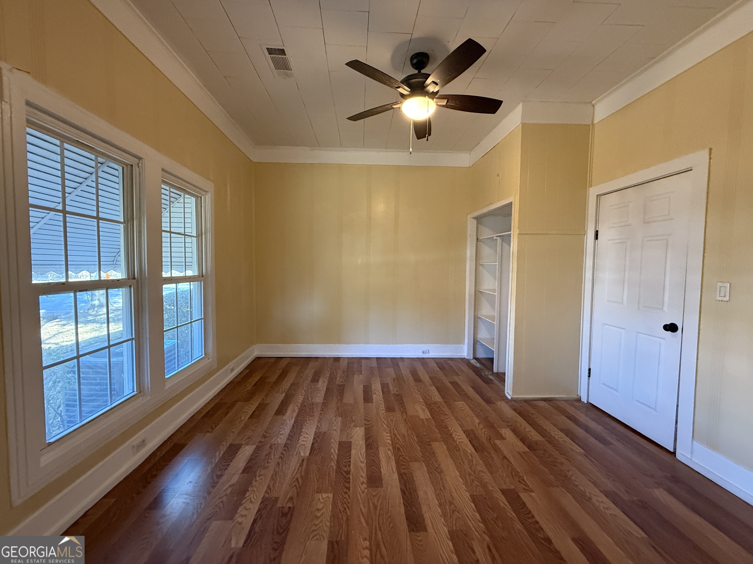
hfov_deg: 102.1
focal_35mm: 14
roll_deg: -0.9
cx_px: 376
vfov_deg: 85.7
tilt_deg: -2.8
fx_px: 305
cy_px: 282
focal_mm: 2.22
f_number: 2.2
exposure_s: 1/60
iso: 500
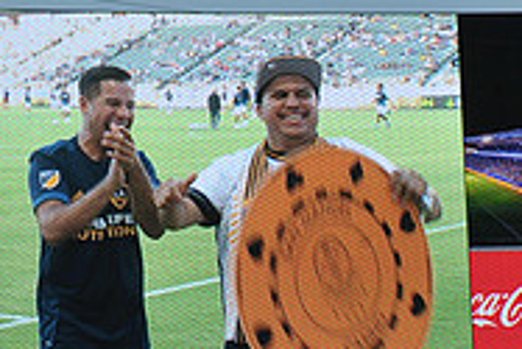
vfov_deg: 4.2
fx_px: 4716
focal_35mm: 325
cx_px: -3
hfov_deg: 6.3
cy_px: 193
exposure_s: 1/500
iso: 400
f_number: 11
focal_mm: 105
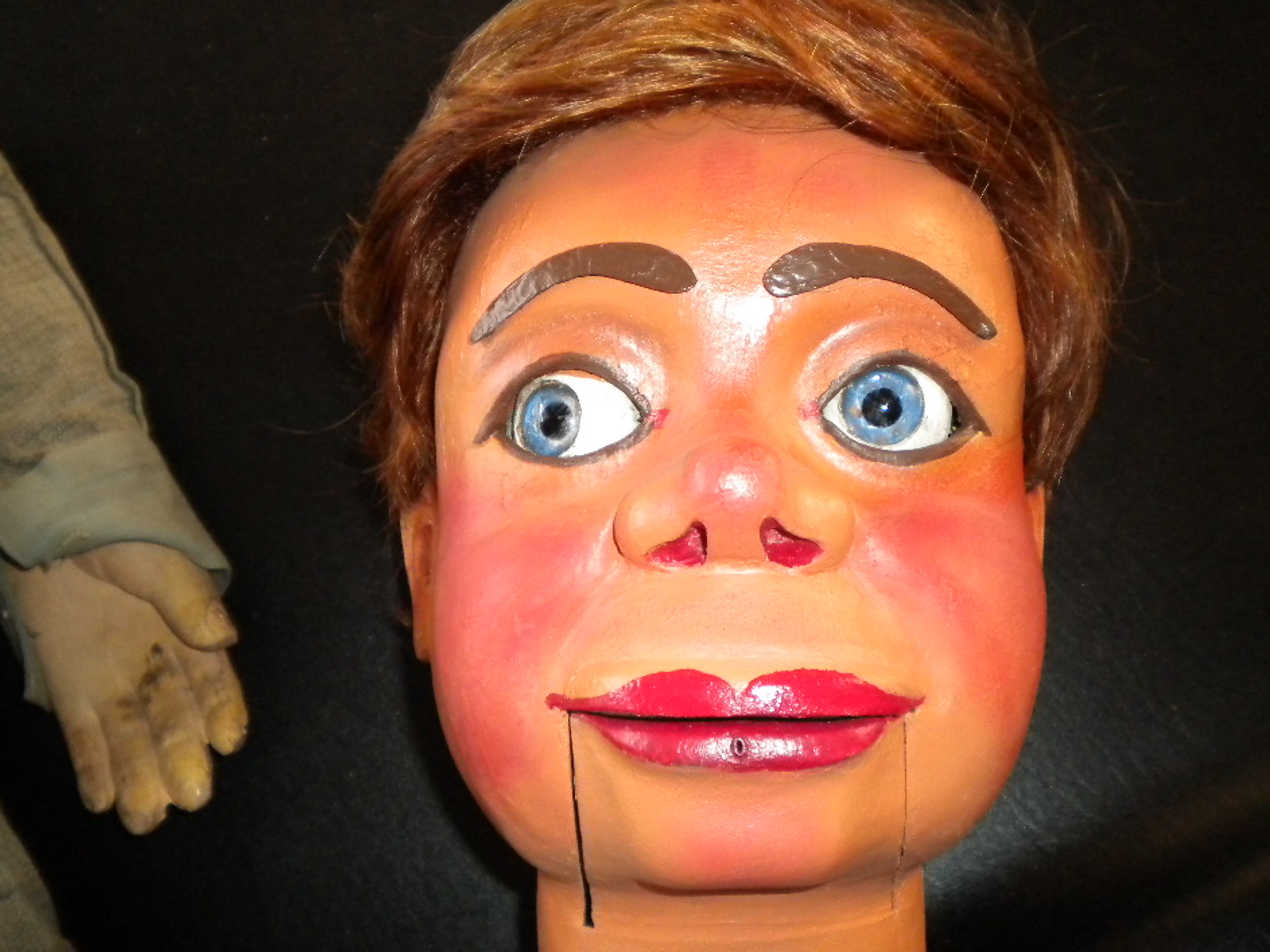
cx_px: 640
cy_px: 451
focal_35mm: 38
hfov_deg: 49.0
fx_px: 1394
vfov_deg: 37.7
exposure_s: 1/30
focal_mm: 6.3
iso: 400
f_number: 3.1
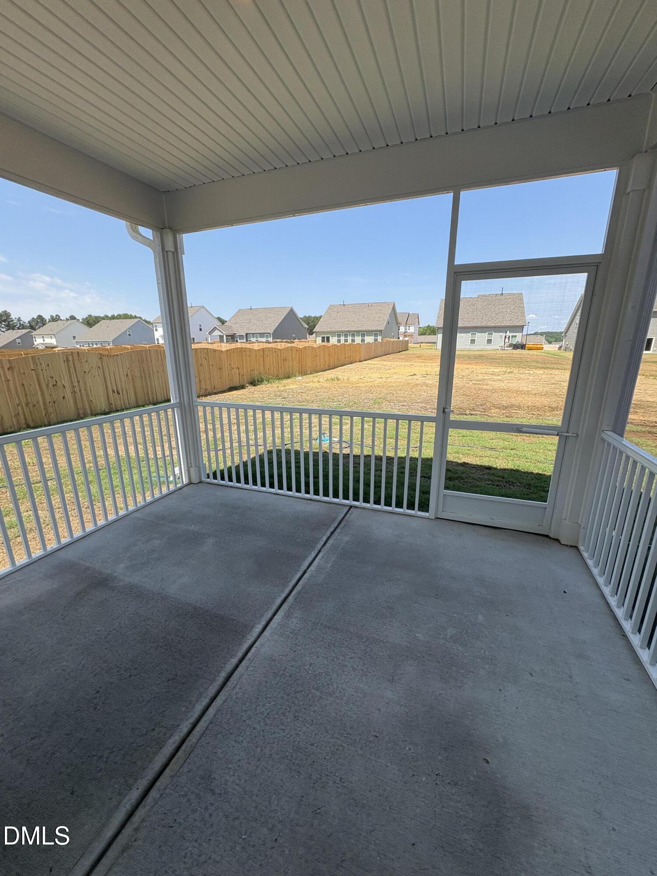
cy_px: 438
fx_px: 354
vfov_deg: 102.1
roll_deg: +2.0
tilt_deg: -13.0
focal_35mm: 14
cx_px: 328
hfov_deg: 85.7
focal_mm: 2.22
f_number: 2.2
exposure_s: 1/687
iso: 40
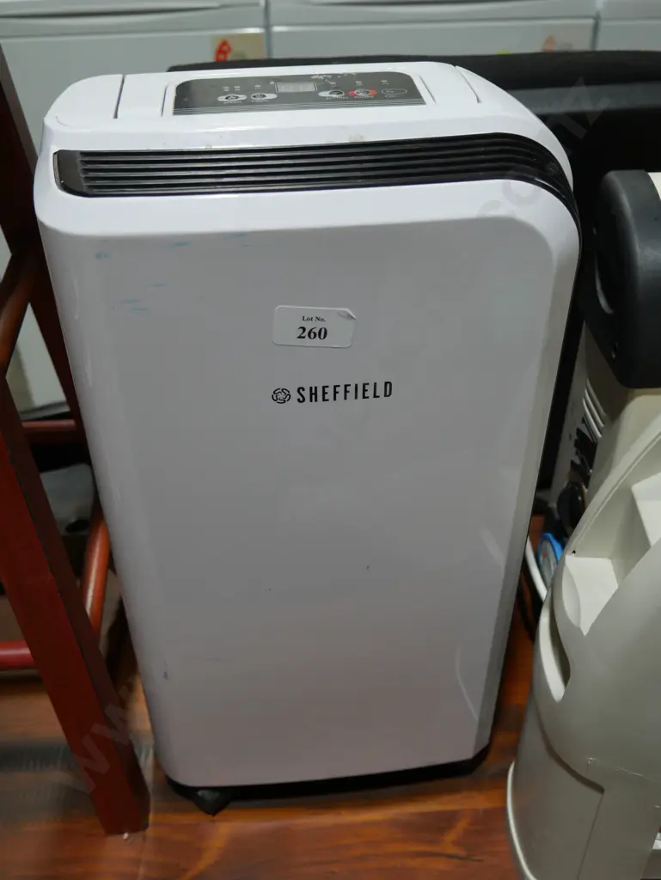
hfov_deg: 39.7
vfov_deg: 51.3
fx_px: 916
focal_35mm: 36
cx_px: 330
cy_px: 440
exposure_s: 1/100
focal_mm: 18
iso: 200
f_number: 4
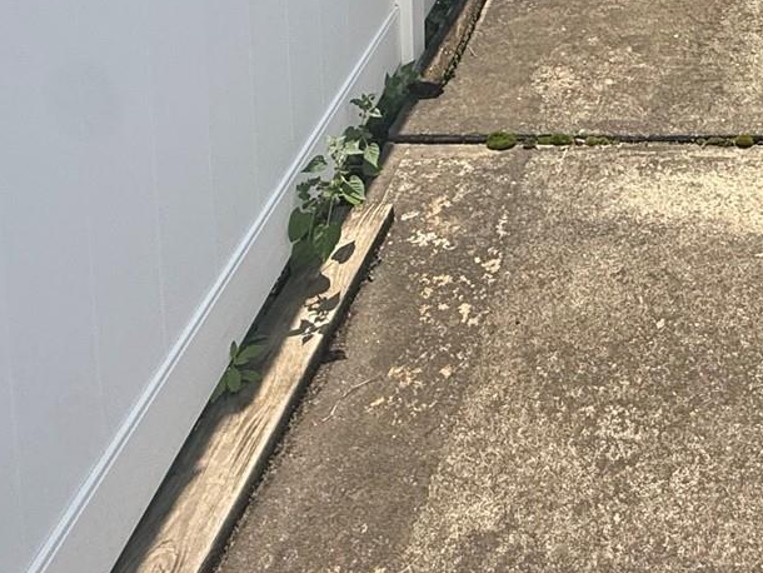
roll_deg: -1.4
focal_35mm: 47
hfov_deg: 37.0
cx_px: 729
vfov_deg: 24.1
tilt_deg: -7.7
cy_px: -295
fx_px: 1036
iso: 64
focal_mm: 2.22
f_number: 2.2
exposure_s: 1/1698
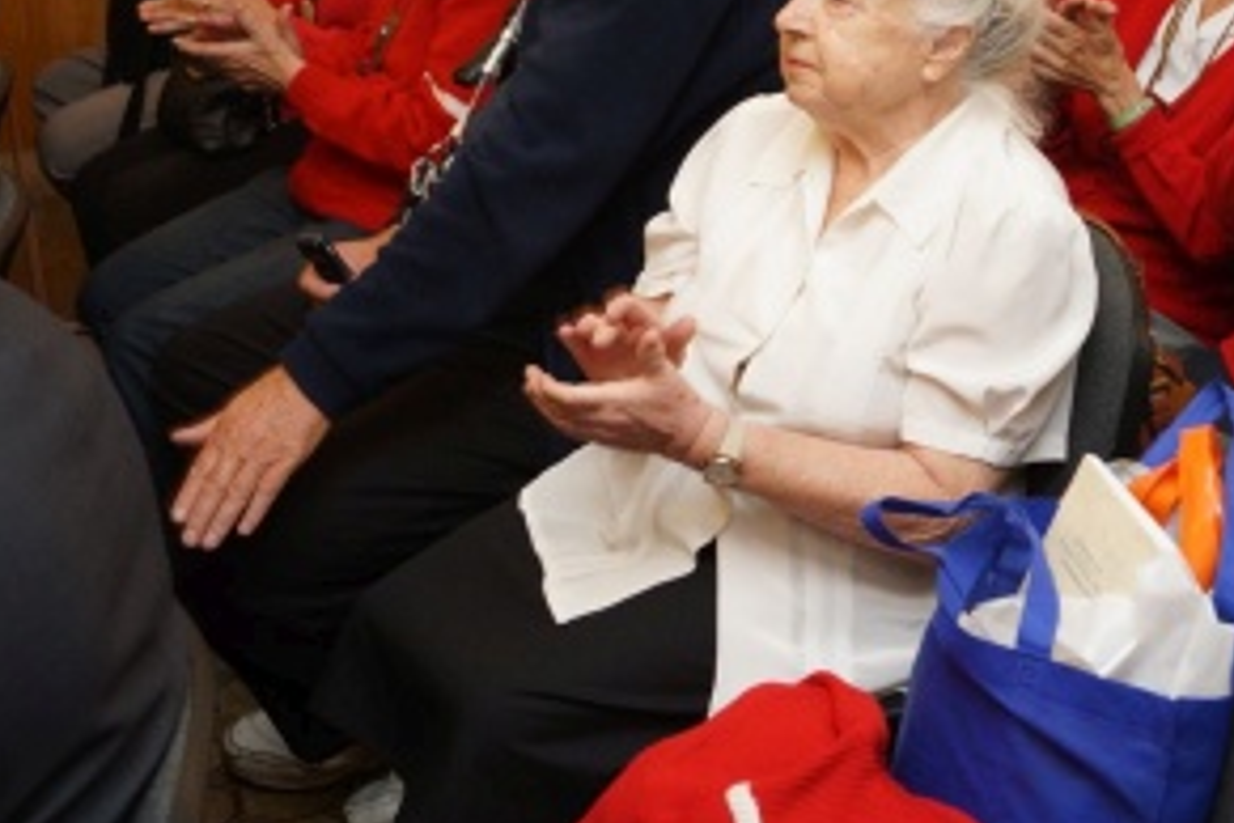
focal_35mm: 67
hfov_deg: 29.8
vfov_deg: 20.0
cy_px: 129
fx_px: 2296
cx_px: 840
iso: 500
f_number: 4
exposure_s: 1/60
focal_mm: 26
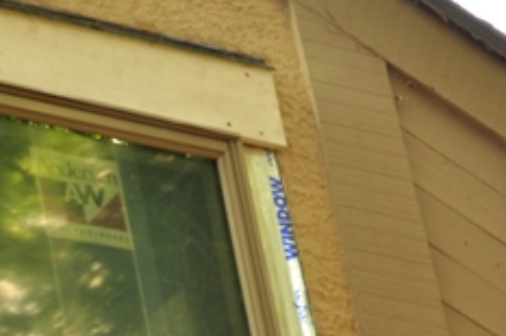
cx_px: -26
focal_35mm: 226
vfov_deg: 6.0
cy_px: 331
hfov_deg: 9.0
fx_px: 3179
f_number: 11
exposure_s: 1/20
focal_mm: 55
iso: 200
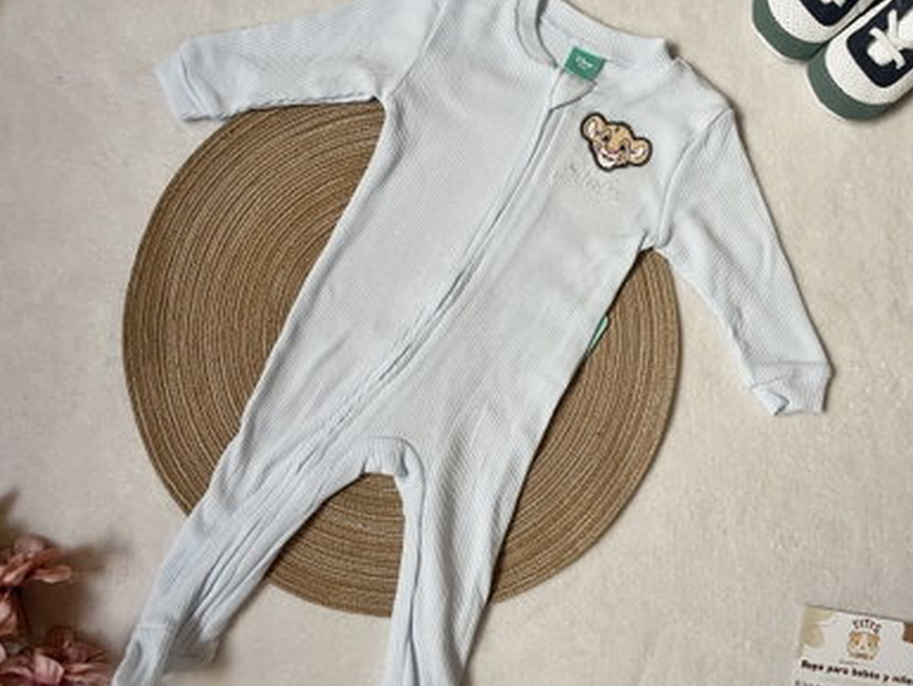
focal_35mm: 27
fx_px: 712
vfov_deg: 51.4
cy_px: 335
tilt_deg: -86.5
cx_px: 448
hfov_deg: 65.3
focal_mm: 5.1
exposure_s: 1/90
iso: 125
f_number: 1.6
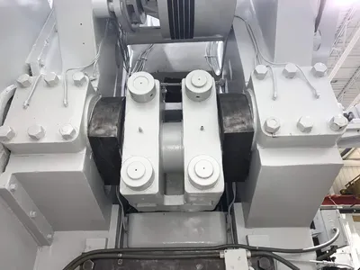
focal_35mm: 26
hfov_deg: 67.3
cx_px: 180
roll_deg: -0.1
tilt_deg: +30.8
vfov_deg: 53.1
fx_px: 270
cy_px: 135
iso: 50
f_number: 1.8
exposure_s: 1/18
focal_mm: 4.25
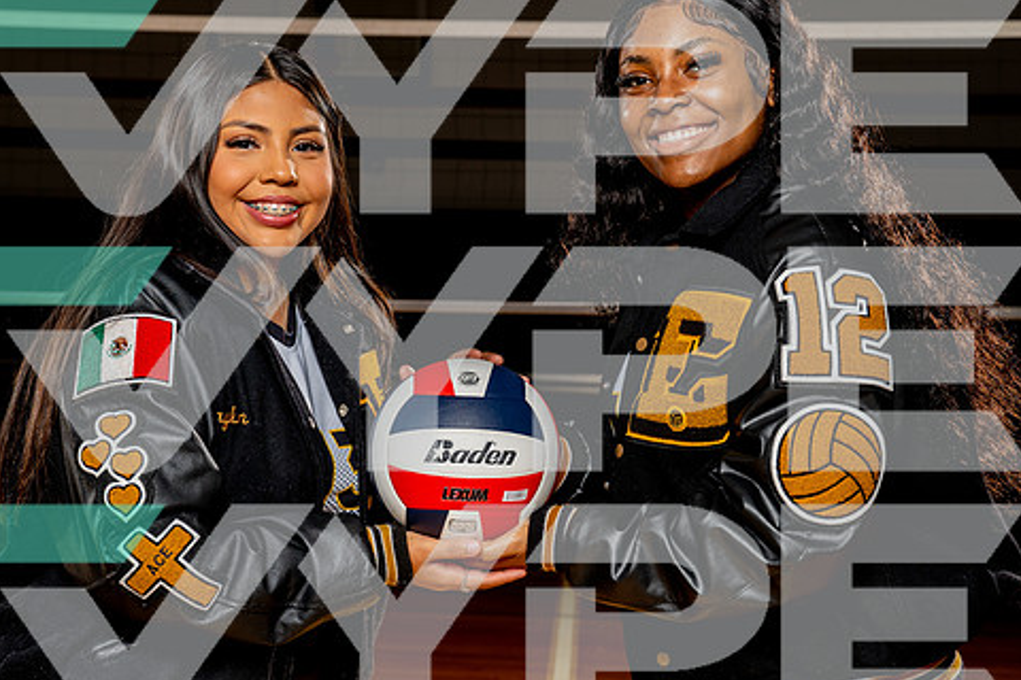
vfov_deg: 22.3
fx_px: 1730
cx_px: 491
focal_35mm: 61
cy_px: 360
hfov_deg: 32.9
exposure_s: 1/250
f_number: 5.6
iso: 100
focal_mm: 48
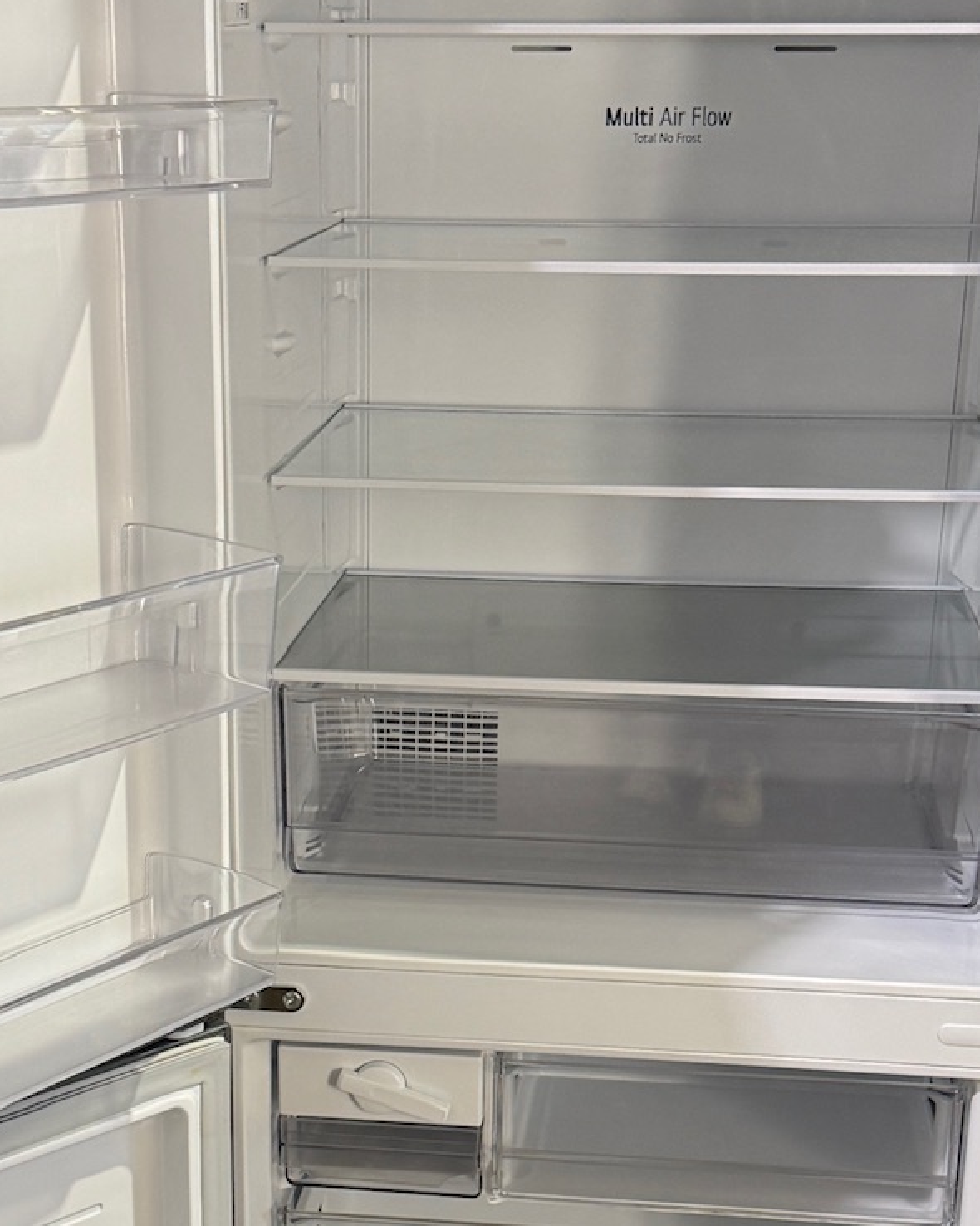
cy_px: 909
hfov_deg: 23.4
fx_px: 2358
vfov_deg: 28.7
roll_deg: +1.7
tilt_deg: -16.5
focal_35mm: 65
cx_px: 392
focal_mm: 6.76
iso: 200
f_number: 1.78
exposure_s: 1/100
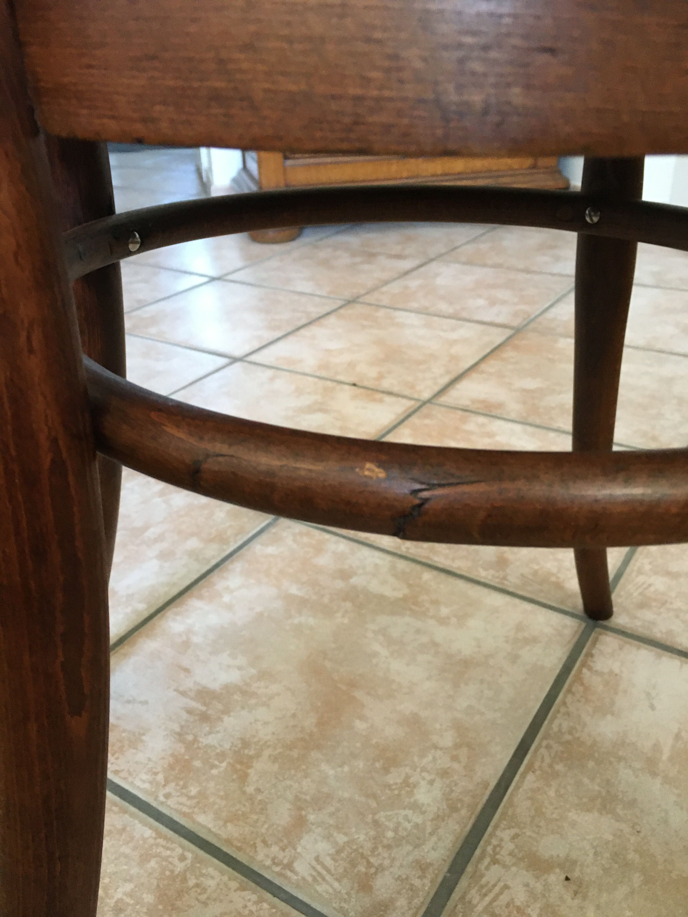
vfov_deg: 61.7
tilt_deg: -27.9
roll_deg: +1.1
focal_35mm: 29
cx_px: 344
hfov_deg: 48.2
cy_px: 458
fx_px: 769
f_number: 2.2
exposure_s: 1/25
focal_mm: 4.15
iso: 200
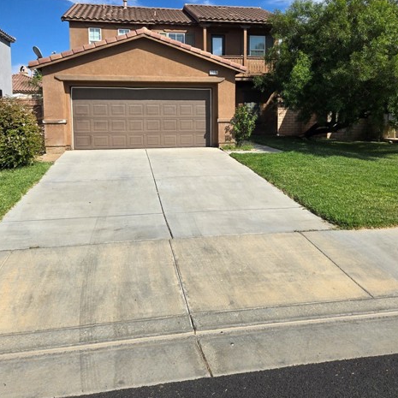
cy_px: 145
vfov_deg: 56.5
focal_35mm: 28
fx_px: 364
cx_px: 203
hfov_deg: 57.3
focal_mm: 5.4
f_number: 1.8
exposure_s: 1/2572
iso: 25
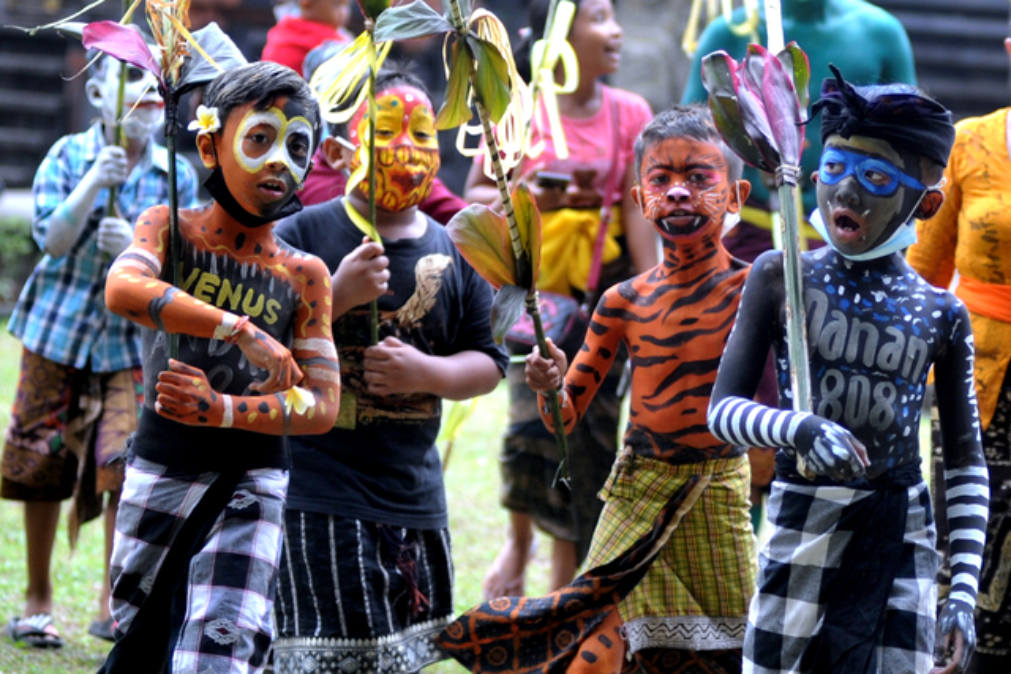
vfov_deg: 17.1
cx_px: 506
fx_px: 2247
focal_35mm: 80
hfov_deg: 25.4
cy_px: 337
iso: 500
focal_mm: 80
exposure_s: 1/400
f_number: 2.8
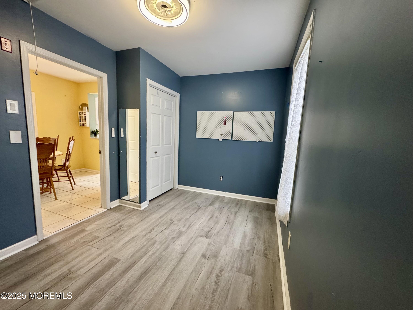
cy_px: 155
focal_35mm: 14
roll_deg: -2.9
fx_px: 167
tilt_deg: -7.4
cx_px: 206
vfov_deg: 85.7
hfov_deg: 102.1
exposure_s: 1/60
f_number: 2.2
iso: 400
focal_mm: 2.22
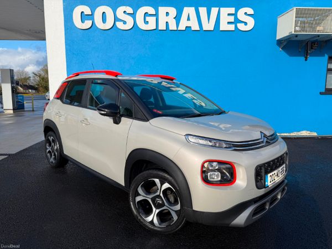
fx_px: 230
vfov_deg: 56.8
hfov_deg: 71.6
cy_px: 124
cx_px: 166
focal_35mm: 24
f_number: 1.78
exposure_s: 1/3021
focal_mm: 6.76
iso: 80
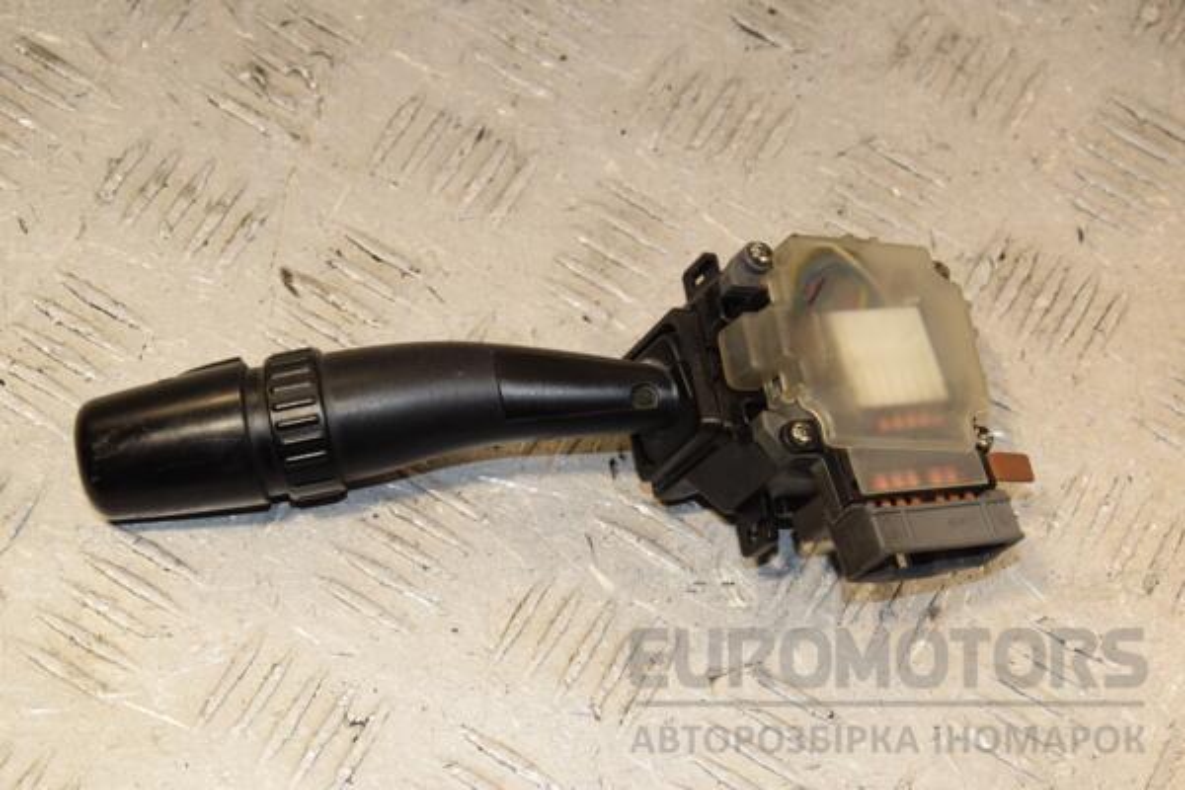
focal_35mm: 87
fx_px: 2864
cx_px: 592
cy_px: 395
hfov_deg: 23.4
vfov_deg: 15.7
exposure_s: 1/200
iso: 800
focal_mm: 58
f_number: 9
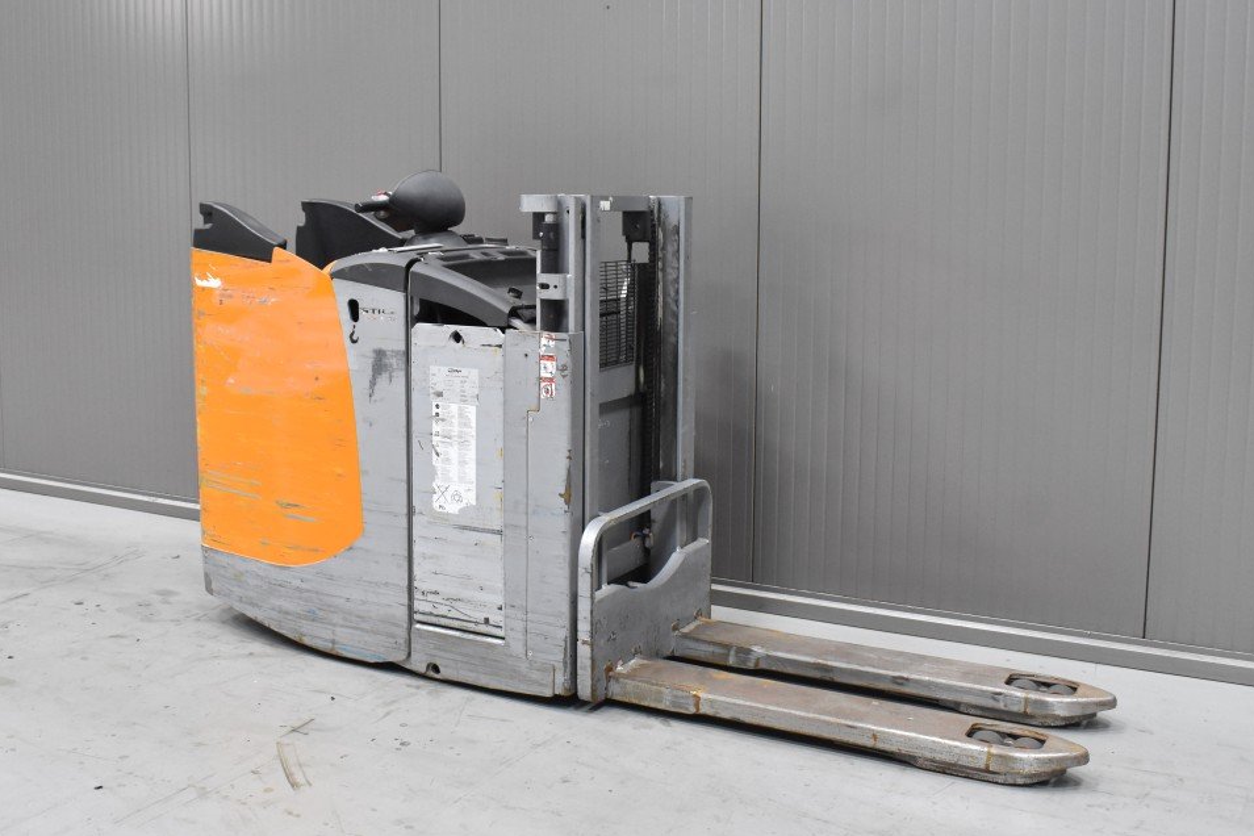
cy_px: 356
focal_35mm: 40
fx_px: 1380
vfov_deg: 33.6
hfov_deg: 48.8
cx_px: 577
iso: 1600
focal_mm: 21
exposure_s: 1/30
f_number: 5.6
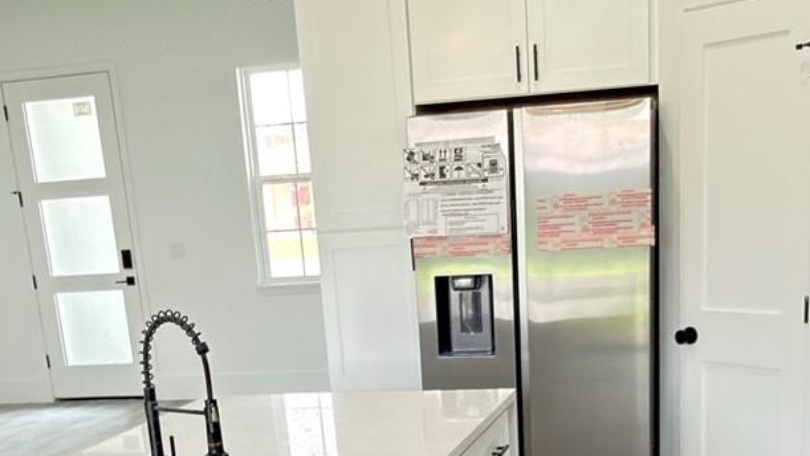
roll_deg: +3.6
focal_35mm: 57
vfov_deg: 19.4
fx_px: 1225
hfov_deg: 36.6
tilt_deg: -17.4
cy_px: 598
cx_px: 424
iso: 80
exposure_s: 1/40
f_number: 2.2
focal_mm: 2.22
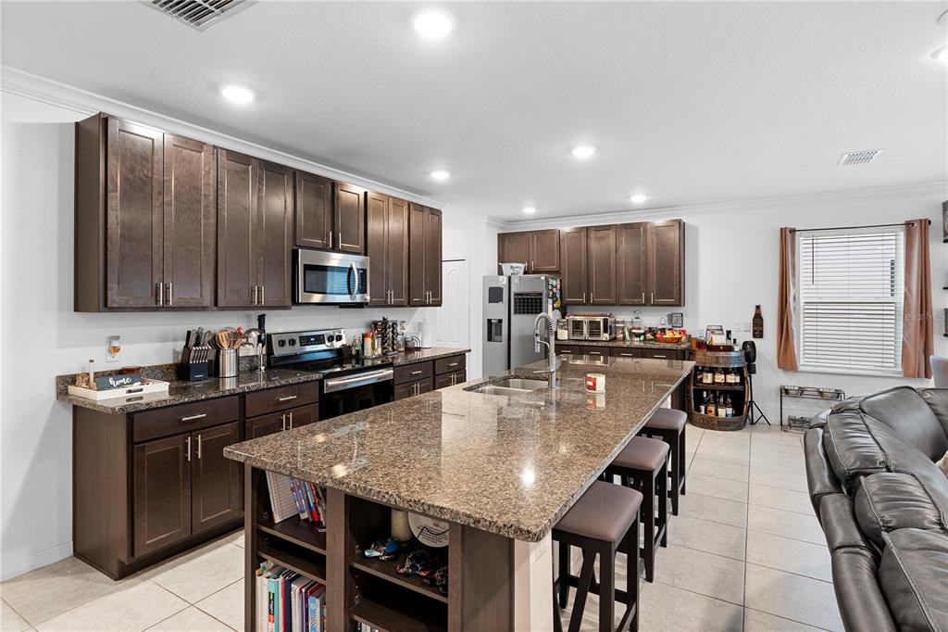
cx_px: 474
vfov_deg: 67.3
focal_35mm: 18
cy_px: 316
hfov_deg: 90.0
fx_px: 474
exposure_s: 1/2.5
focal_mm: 18
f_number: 8
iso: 800
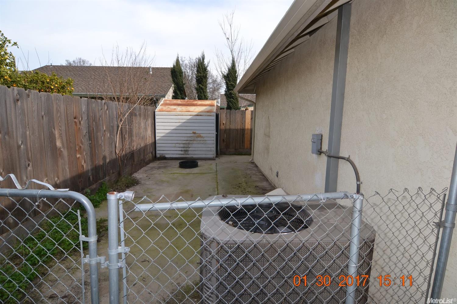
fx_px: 228
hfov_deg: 90.0
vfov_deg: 67.4
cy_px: 152
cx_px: 228
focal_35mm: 18
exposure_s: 1/200
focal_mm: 12
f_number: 7.1
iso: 100
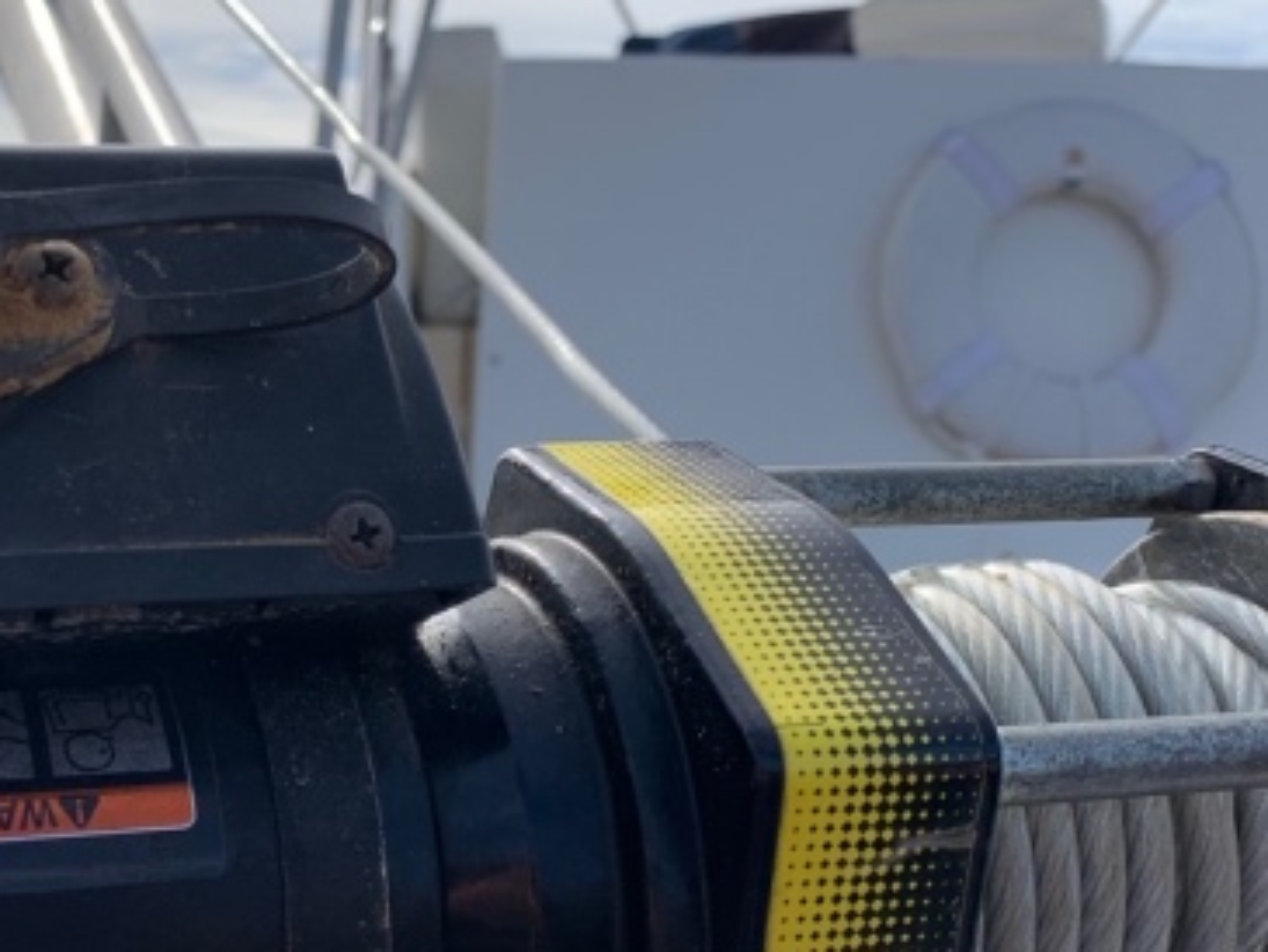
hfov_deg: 33.0
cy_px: 535
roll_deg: -1.4
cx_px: 302
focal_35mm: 57
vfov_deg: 25.7
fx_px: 2089
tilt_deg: -2.9
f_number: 1.8
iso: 25
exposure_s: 1/2755
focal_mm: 4.25
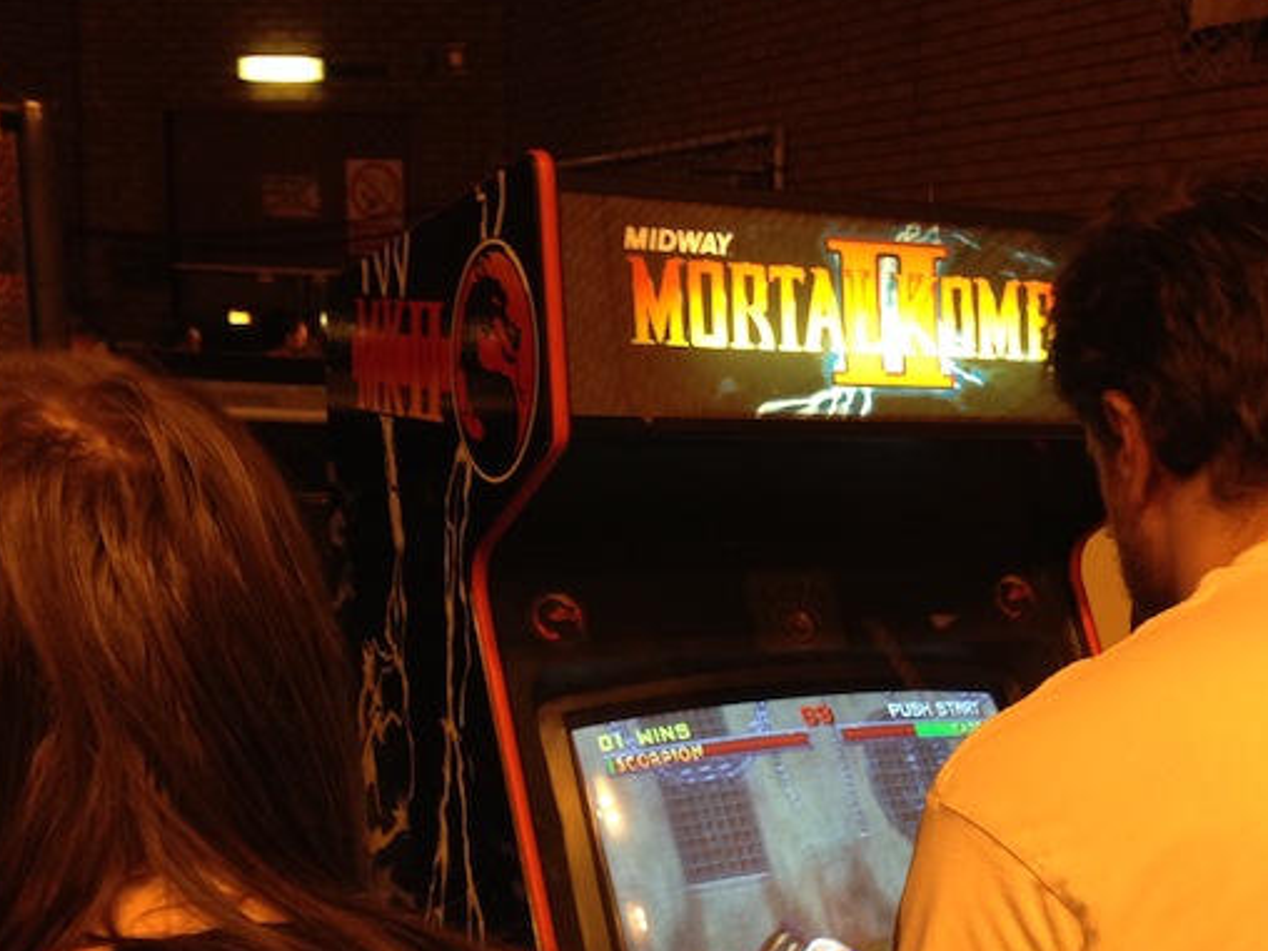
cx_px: 801
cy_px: 746
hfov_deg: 35.9
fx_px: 1941
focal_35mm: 53
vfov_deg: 27.0
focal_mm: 4.12
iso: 100
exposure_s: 1/20
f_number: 2.4
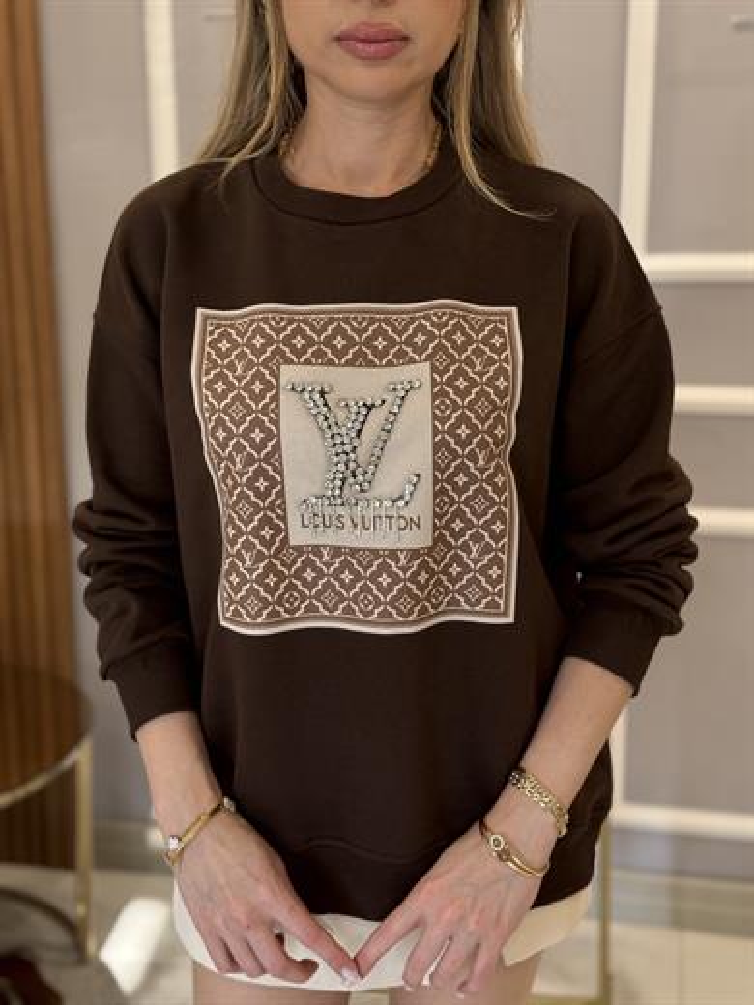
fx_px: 1394
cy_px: 502
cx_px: 377
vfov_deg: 39.7
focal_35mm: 48
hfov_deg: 30.3
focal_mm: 6.76
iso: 160
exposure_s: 1/145
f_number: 1.78
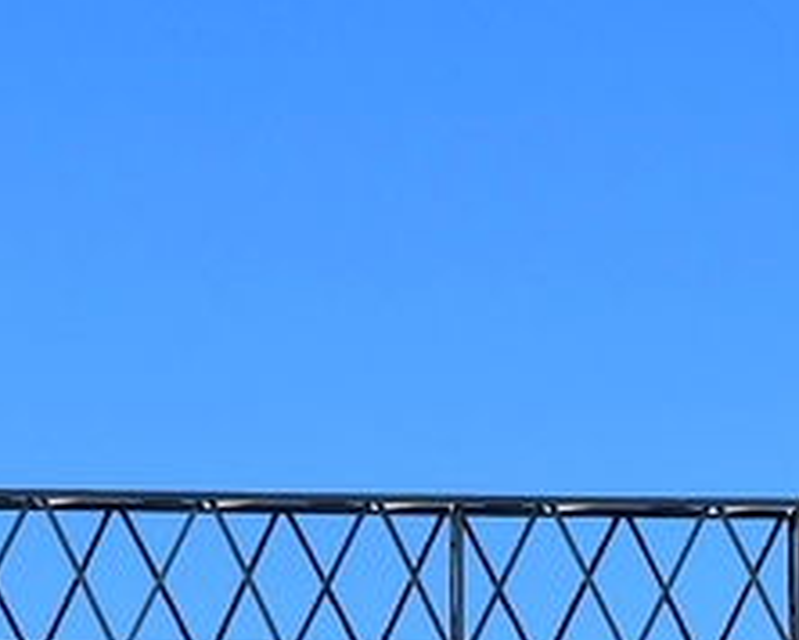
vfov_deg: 3.6
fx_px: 10035
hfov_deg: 4.5
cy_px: 1280
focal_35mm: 424
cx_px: 1225
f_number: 7.1
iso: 100
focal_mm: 45
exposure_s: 1/640
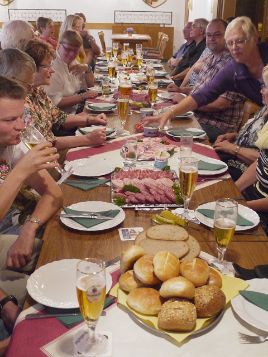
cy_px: 178
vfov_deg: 41.2
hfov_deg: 31.5
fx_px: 475
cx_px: 134
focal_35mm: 46
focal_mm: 23
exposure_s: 1/10
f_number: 4.7
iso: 800
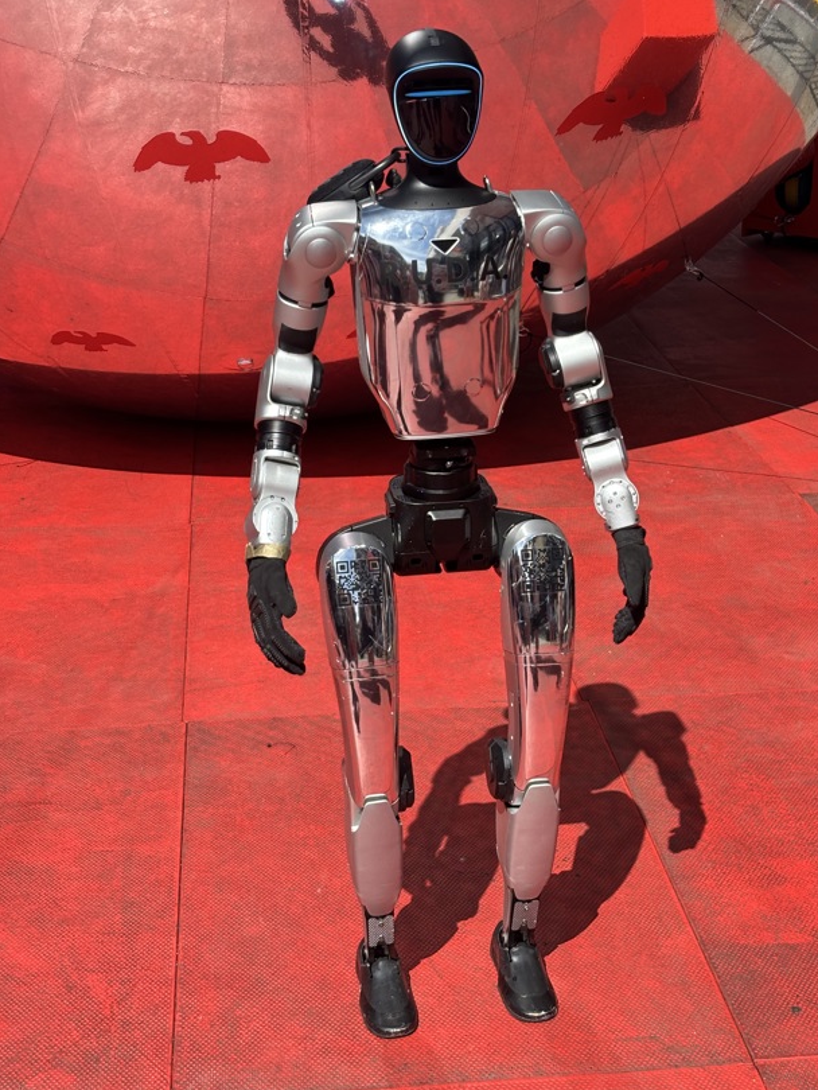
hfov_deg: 24.8
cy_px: 521
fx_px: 1858
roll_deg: -0.5
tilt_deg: -20.3
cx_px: 437
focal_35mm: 59
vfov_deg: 32.7
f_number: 1.6
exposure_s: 1/2105
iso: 40
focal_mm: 5.96
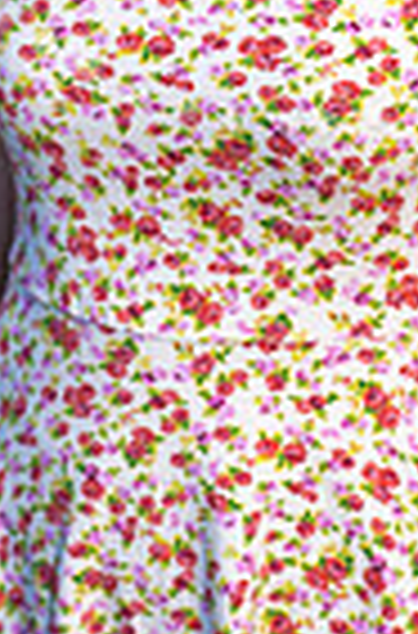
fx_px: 4772
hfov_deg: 5.0
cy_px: -292
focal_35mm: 272
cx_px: 290
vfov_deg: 7.5
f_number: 4
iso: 200
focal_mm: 85
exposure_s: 1/200
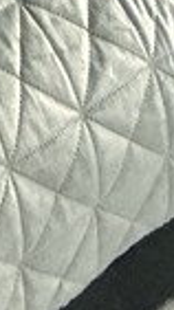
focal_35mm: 111
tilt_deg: -7.8
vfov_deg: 9.4
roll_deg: +4.2
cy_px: -789
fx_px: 913
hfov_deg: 8.3
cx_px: -423
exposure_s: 1/60
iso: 500
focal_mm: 2.22
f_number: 2.2
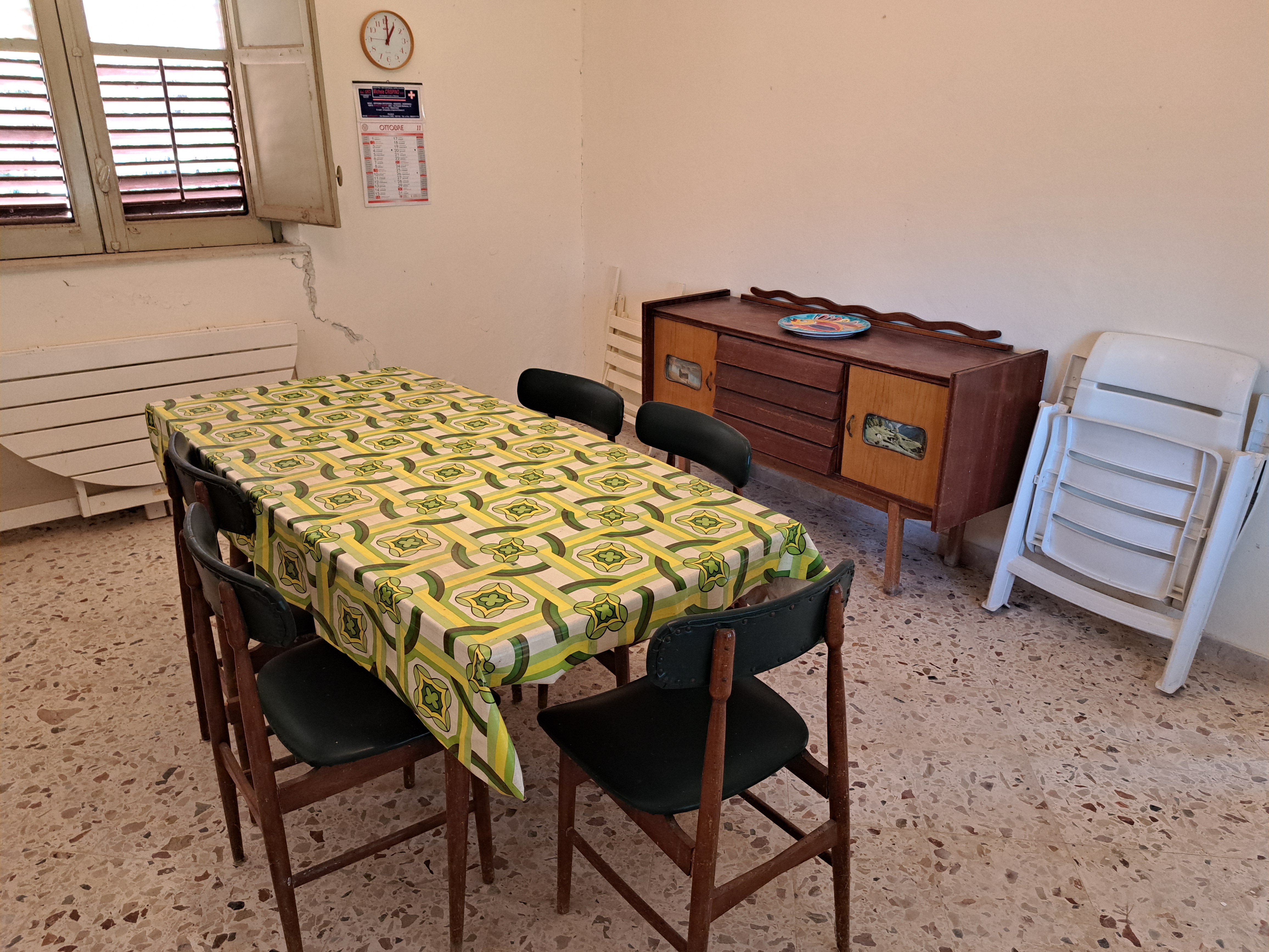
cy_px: 476
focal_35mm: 24
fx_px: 880
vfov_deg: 56.8
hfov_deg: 71.6
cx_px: 634
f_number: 1.8
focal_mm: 5.23
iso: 320
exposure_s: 1/50
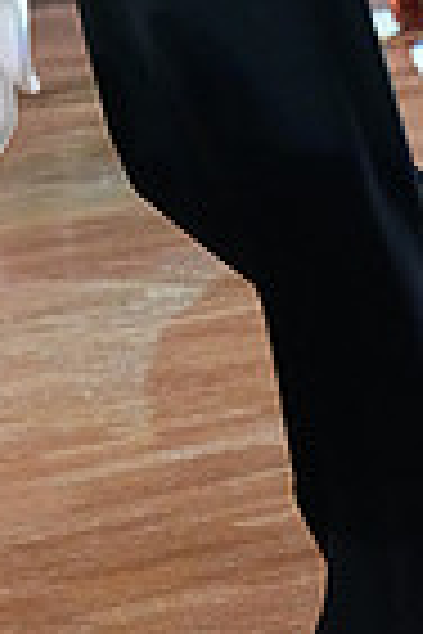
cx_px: 34
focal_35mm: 288
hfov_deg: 4.8
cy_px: -261
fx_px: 5076
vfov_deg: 7.1
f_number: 6.3
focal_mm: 70
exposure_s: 1/400
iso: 8000
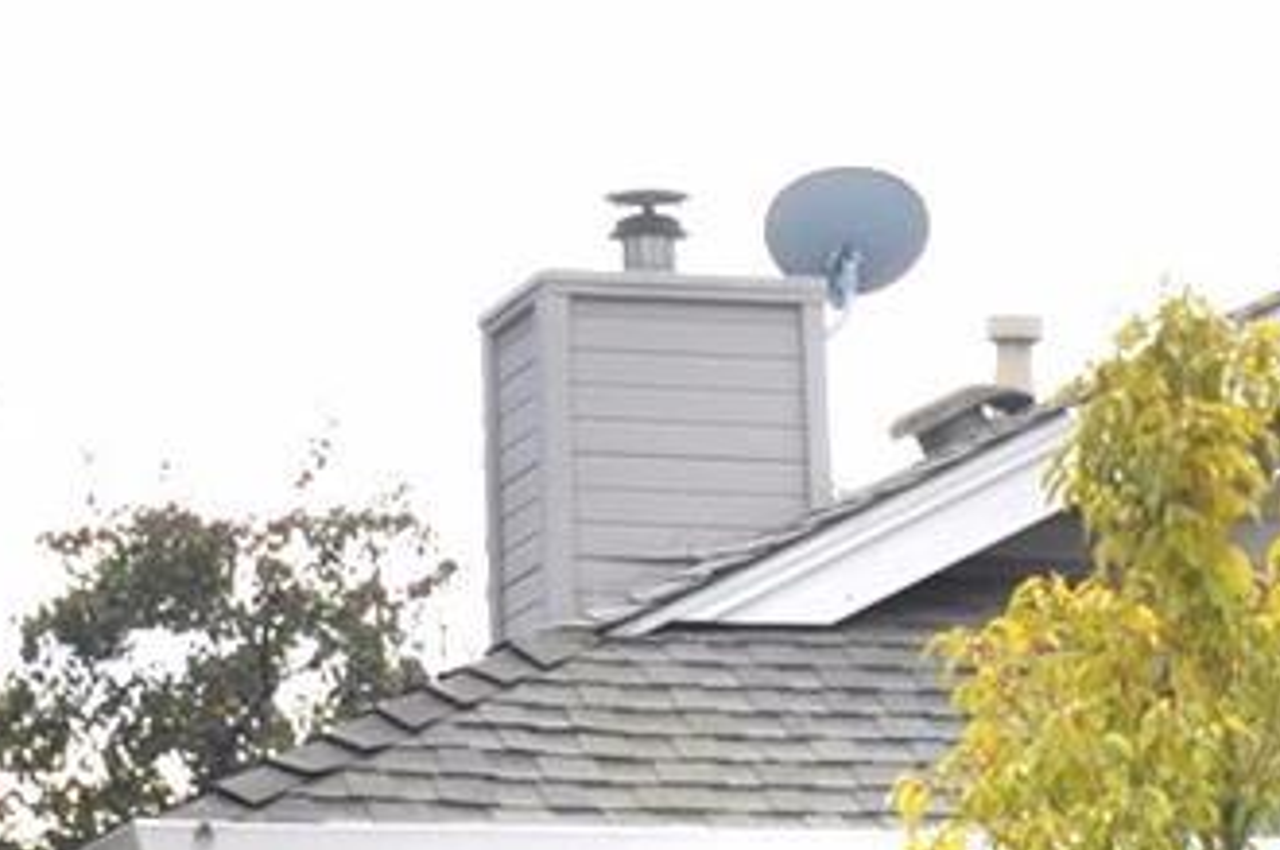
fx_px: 6781
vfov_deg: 7.0
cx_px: 2292
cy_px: 1471
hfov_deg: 10.2
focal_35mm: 191
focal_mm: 28
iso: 200
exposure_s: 1/200
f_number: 10
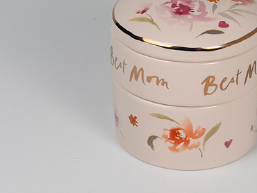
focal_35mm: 109
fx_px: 810
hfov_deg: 18.0
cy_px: 80
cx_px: 181
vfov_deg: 13.6
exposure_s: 1/250
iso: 200
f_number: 9
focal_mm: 50
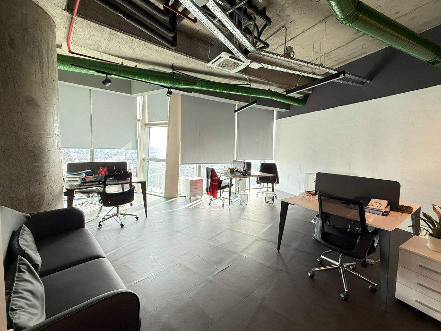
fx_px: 191
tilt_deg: -3.6
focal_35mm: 15
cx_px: 235
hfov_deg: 98.0
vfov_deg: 81.8
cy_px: 163
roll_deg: -1.2
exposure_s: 1/100
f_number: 2.2
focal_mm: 2.22
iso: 320
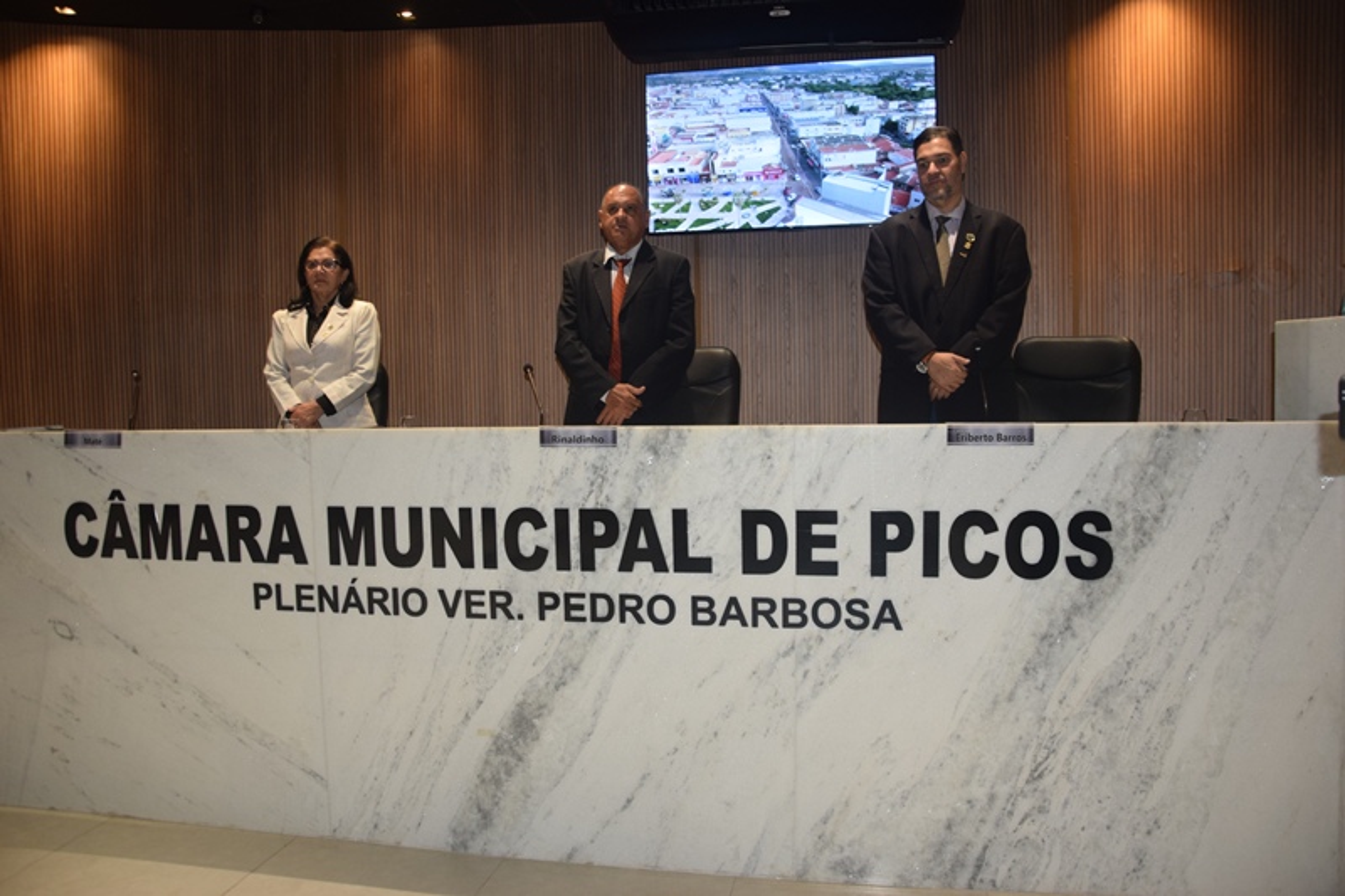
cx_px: 672
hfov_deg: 67.4
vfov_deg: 47.9
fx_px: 1008
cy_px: 448
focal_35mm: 27
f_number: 4
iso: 800
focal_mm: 18
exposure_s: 1/60
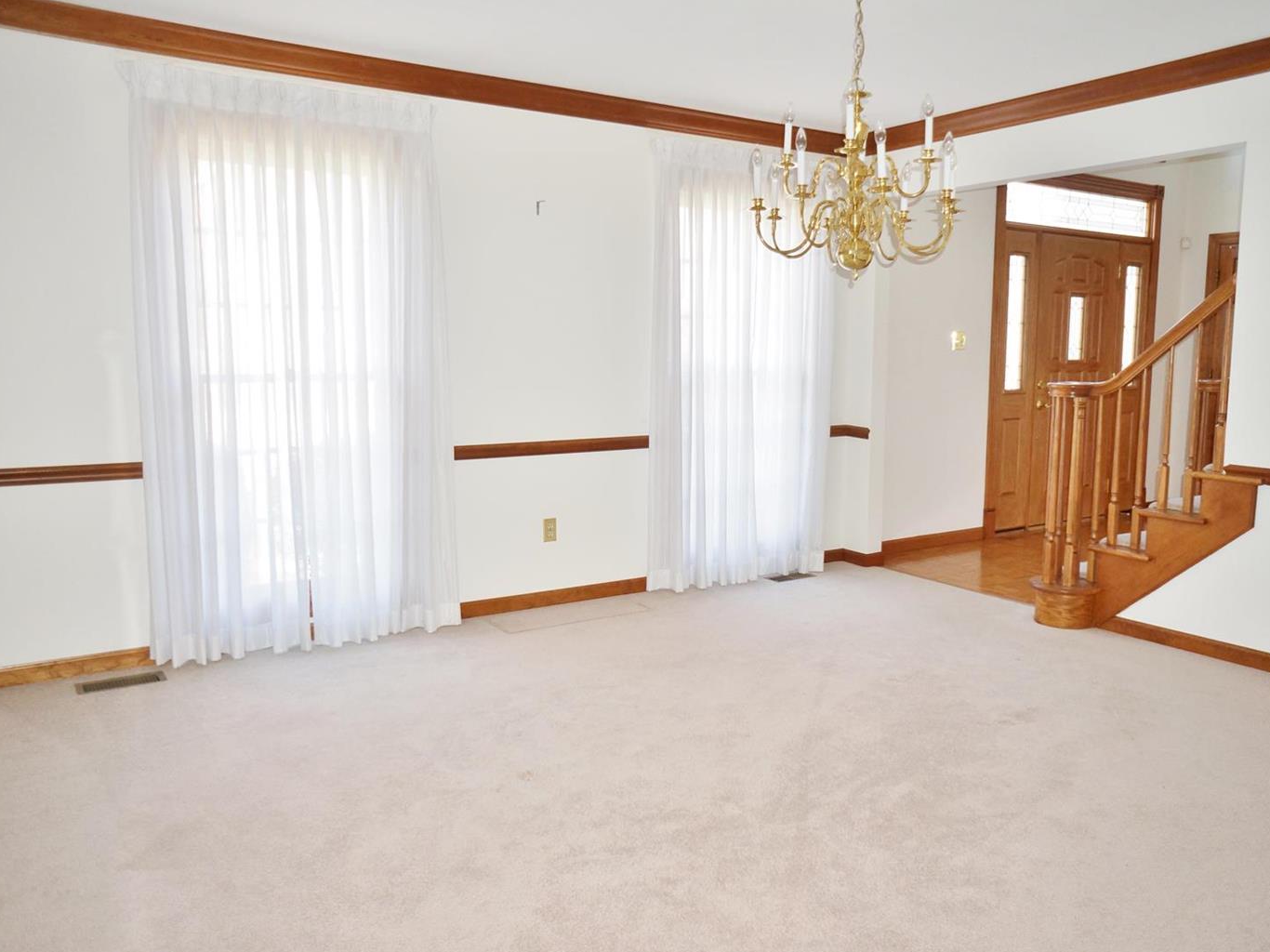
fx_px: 990
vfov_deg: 51.3
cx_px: 689
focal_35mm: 27
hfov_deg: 65.2
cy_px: 463
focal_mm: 16
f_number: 2.8
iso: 400
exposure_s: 1/160
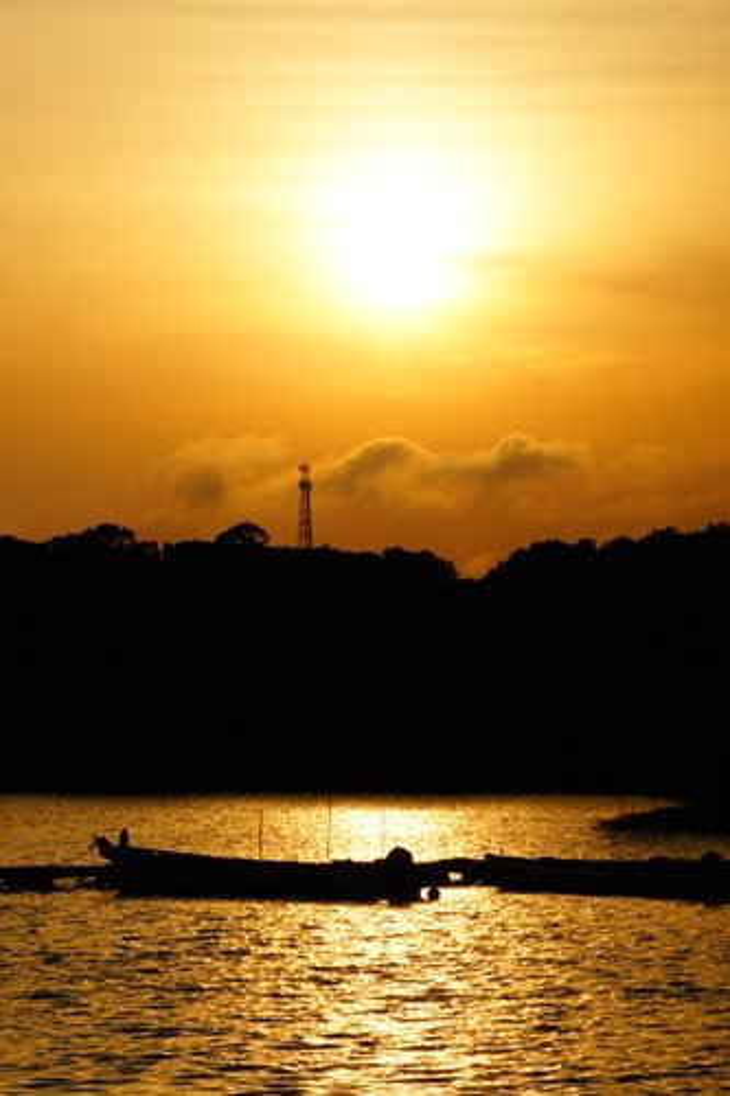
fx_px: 4383
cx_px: 365
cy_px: 548
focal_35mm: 144
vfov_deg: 14.3
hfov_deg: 9.5
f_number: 10
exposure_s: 1/1600
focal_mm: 96
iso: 200
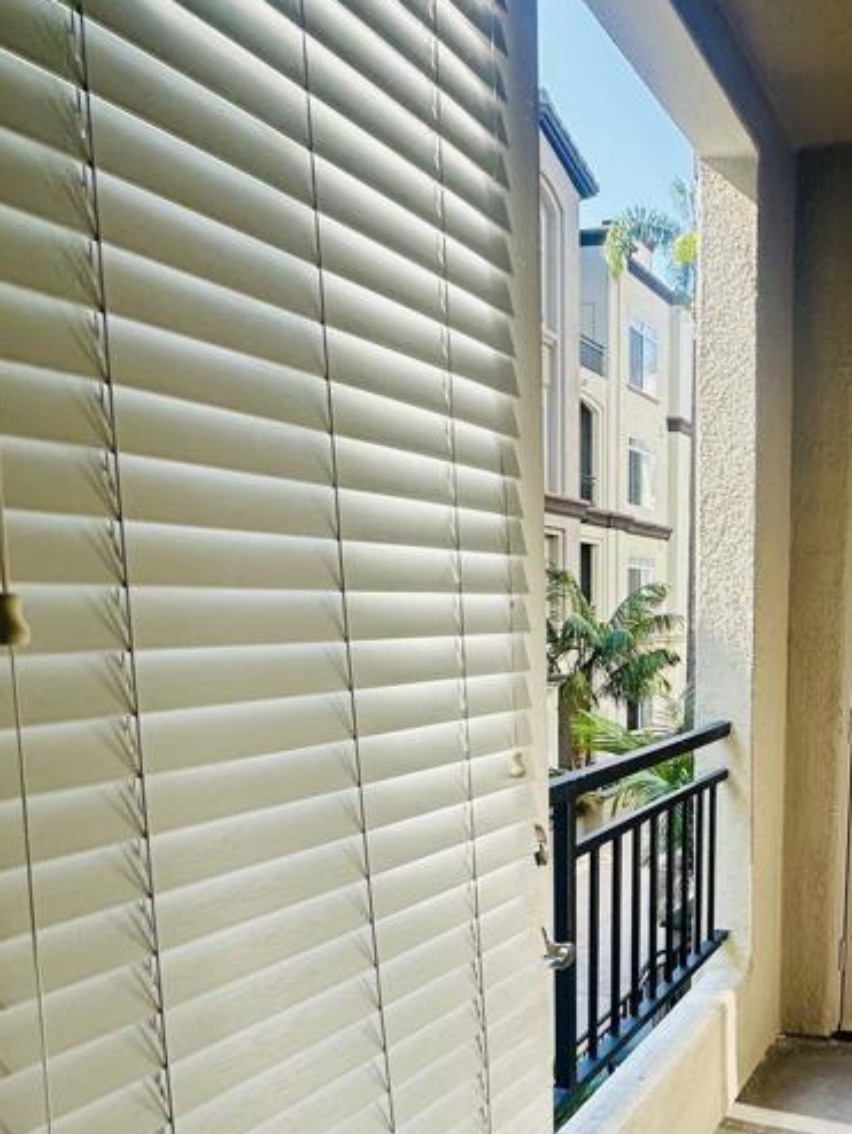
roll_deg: -3.5
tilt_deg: -8.5
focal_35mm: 29
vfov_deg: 60.4
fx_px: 951
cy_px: 744
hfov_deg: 41.7
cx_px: 857
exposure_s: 1/226
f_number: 2.2
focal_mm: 2.22
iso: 40
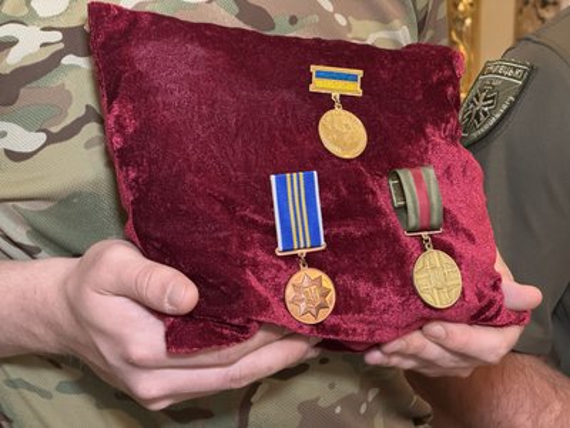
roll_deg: +0.8
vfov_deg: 19.1
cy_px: 214
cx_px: 285
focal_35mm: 77
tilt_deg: -15.6
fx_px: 1268
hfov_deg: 25.3
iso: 1250
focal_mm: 9
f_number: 2.8
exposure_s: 1/39
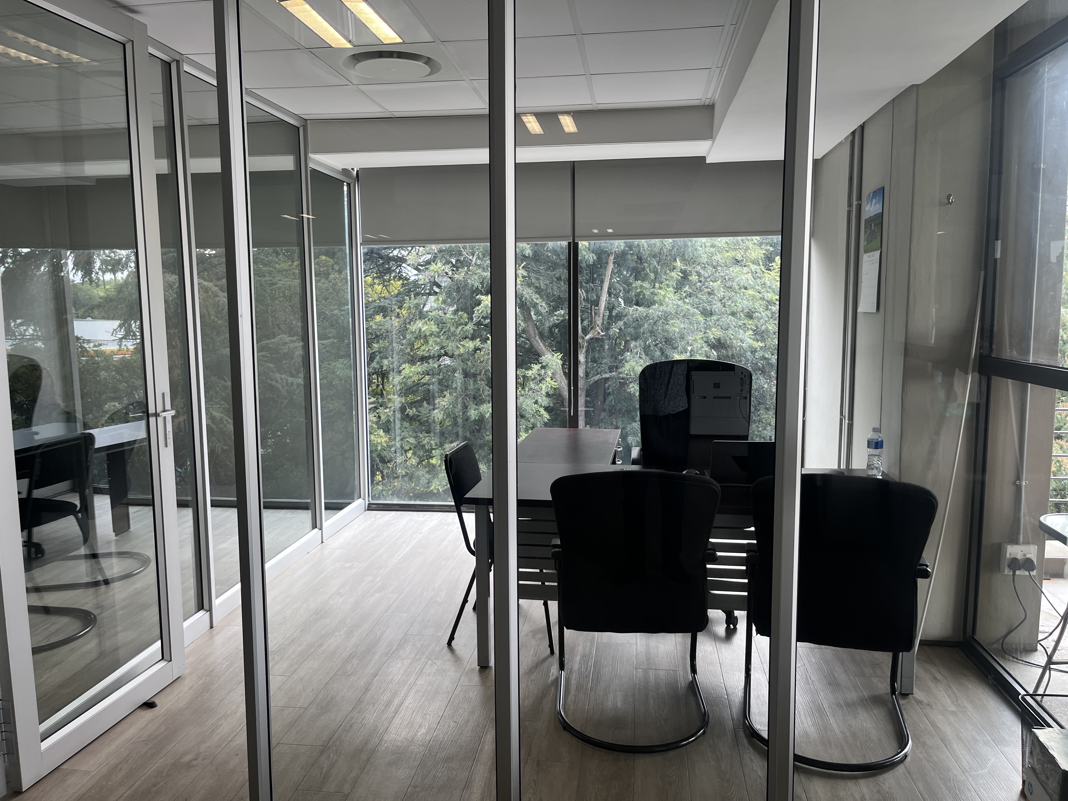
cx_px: 534
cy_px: 400
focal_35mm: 26
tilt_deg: -7.9
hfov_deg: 67.3
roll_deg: +1.5
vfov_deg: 53.1
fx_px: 802
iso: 40
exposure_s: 1/122
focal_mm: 5.1
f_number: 1.6
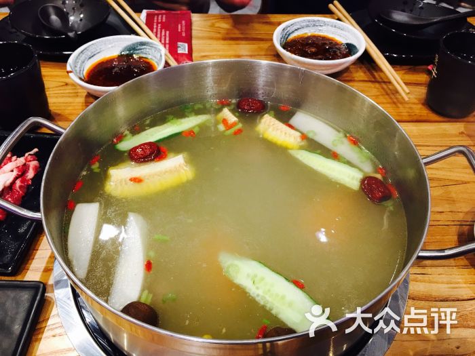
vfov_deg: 48.2
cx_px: 238
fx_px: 398
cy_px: 178
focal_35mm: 29
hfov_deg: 61.7
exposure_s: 1/17
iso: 40
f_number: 2.2
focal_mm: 4.15
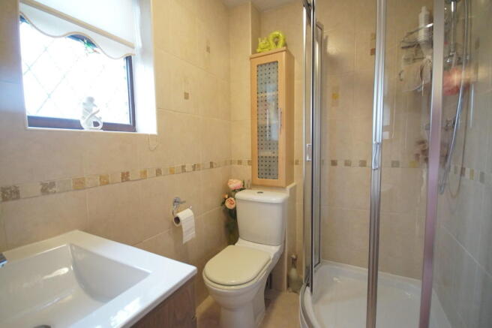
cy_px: 164
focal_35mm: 15
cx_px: 246
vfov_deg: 77.3
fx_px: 205
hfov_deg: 100.4
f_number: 4
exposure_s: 1/50
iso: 3200
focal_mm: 10
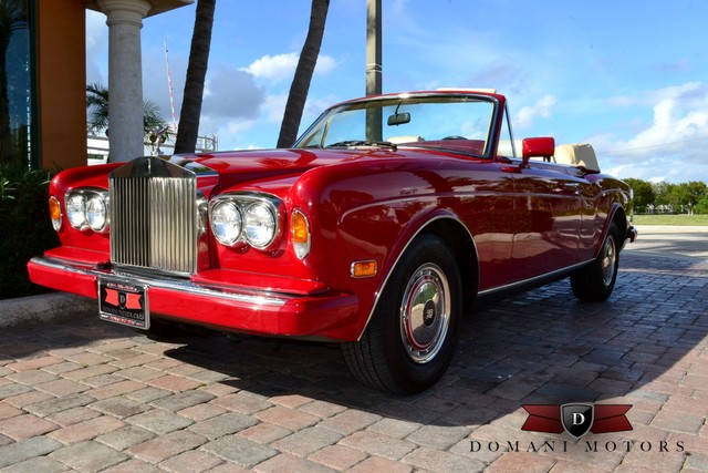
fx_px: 649
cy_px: 236
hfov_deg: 57.2
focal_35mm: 33
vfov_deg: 40.0
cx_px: 354
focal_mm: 22
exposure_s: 1/200
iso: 800
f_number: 22
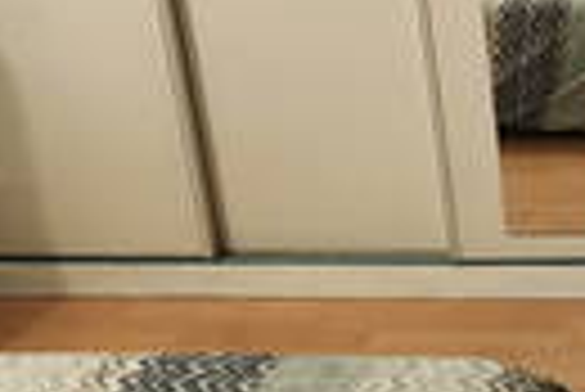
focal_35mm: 66
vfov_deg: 19.9
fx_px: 1074
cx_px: 806
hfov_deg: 25.3
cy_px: -18
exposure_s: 1/50
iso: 640
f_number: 1.8
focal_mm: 5.54
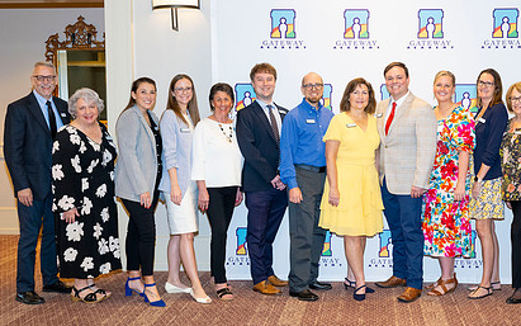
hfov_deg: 39.1
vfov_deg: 25.3
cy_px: 168
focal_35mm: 51
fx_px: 724
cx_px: 345
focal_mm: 33
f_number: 5.6
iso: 1000
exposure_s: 1/100
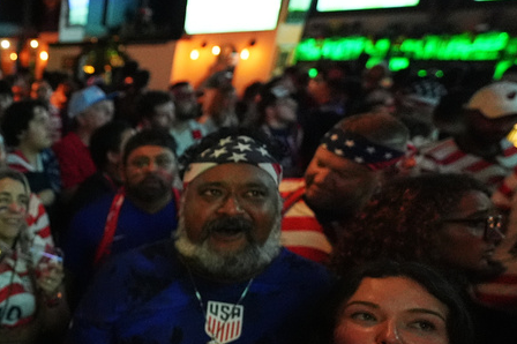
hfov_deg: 43.4
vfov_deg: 40.1
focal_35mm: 32
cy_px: 250
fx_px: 459
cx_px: -68
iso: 6400
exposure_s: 1/125
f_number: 1.8
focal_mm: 14
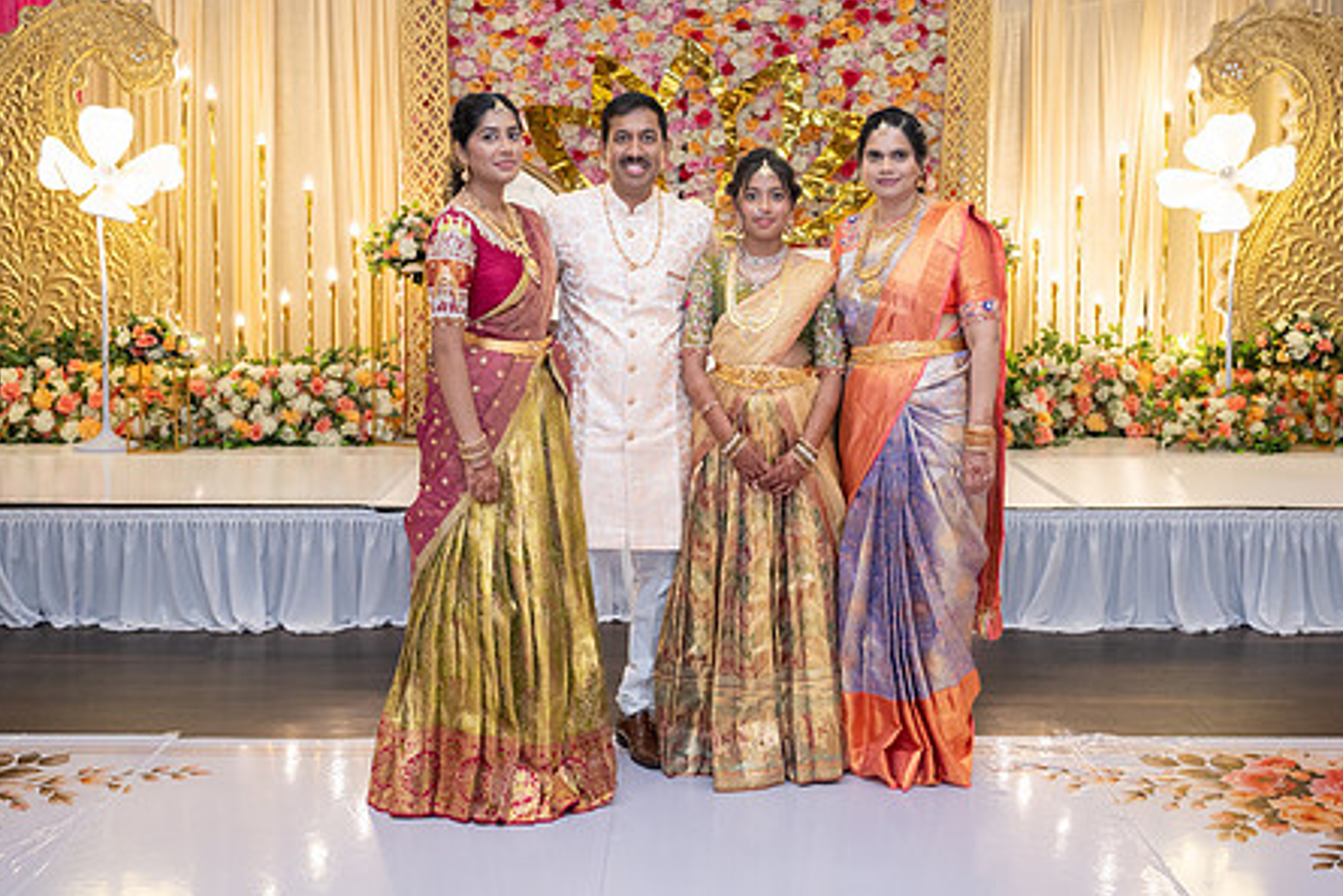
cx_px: 712
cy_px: 330
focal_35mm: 46
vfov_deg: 29.1
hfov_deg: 42.7
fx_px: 1717
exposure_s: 1/160
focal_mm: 35
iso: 1000
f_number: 3.5
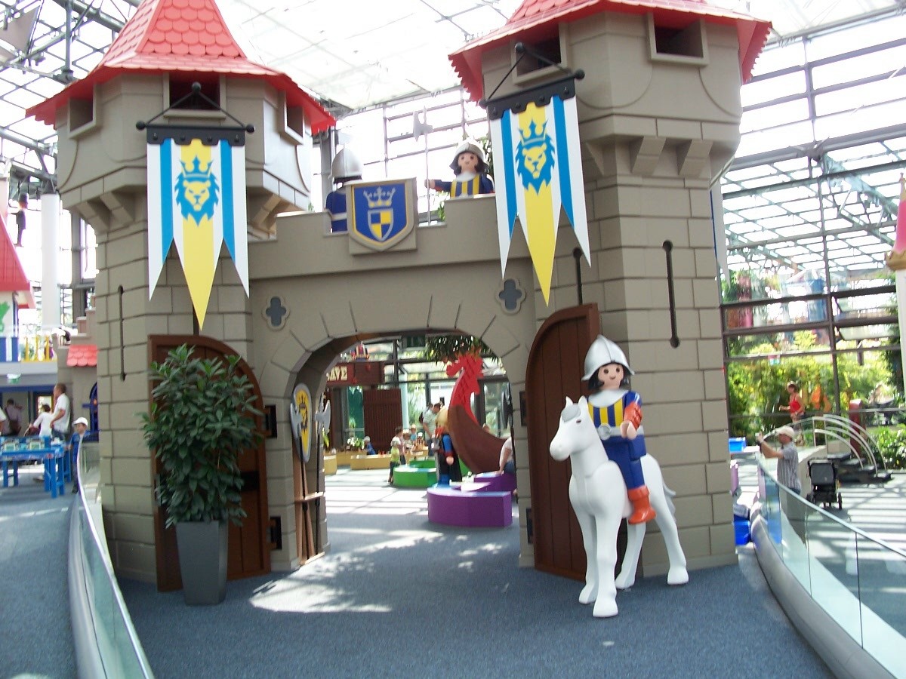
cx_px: 453
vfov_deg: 40.7
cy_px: 340
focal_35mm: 35
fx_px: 916
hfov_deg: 52.6
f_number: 2.8
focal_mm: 6
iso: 80
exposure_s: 1/90
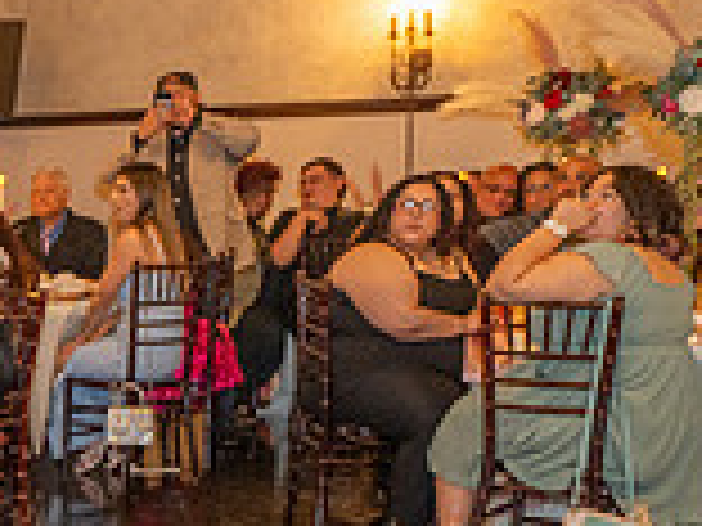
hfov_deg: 19.2
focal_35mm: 86
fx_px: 1744
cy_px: 515
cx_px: -423
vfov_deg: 16.8
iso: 1600
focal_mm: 24
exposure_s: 1/125
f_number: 2.8
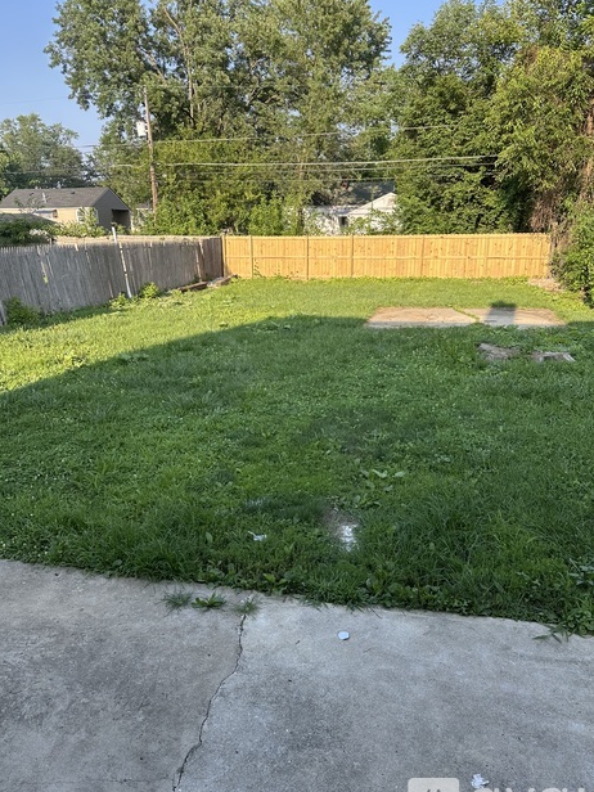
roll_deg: -0.9
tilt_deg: -15.6
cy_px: 400
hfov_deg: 53.1
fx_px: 595
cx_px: 294
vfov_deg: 67.3
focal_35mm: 26
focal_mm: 6.86
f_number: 1.78
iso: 80
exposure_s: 1/943
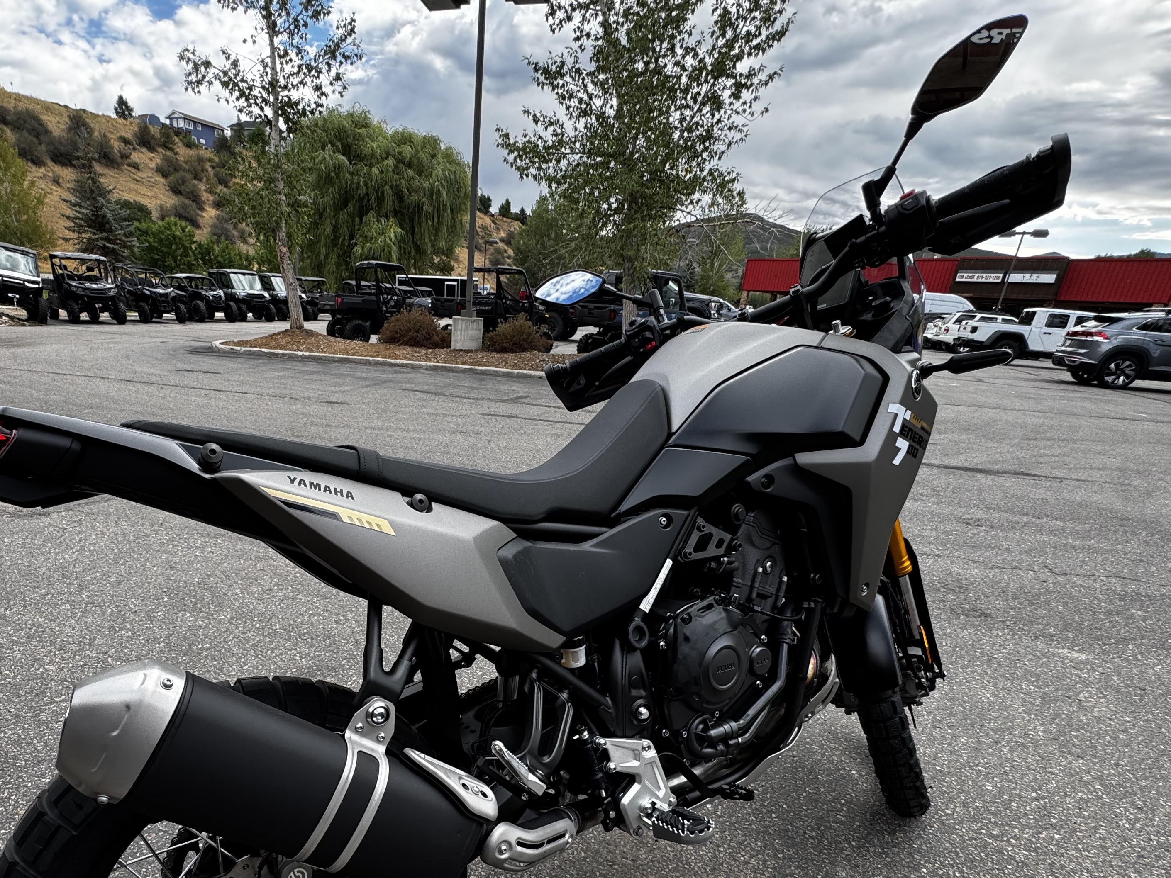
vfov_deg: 63.8
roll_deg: -4.0
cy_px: 604
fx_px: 677
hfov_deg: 80.9
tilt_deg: -25.0
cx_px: 478
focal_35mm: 20
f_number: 2.2
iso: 40
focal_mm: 2.22
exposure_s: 1/272
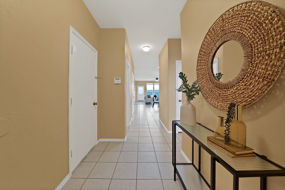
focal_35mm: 12
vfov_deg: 90.1
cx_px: 142
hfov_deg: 112.6
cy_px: 95
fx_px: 95
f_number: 9
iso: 640
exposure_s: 1/2.5
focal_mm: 12
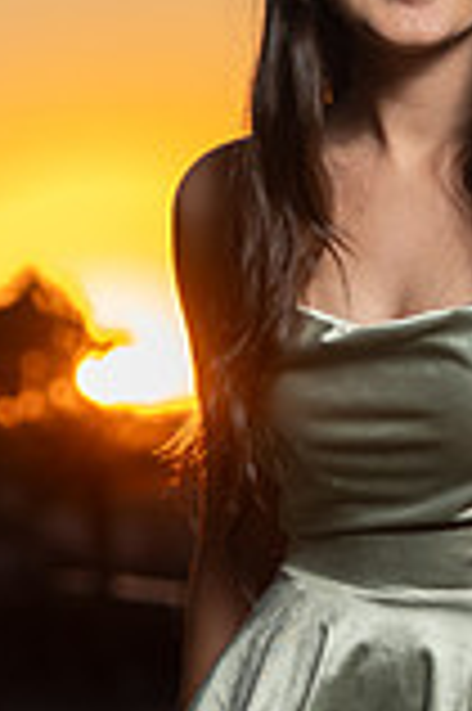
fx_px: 4671
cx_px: 432
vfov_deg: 8.7
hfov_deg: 5.8
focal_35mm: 237
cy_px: 540
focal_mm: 83
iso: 100
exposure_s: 1/200
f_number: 4
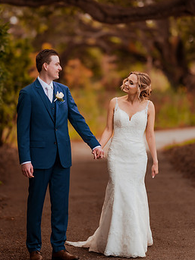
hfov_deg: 8.7
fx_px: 1278
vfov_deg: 11.6
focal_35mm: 170
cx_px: 88
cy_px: 108
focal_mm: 135
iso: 320
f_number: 1.8
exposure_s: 1/1000
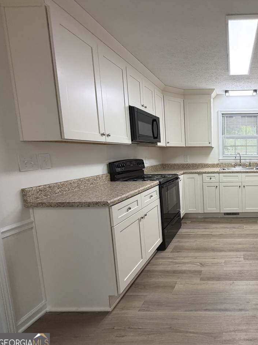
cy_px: 175
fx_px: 189
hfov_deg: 58.9
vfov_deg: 84.7
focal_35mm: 19
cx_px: 231
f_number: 2.2
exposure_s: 1/120
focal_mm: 2.22
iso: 250
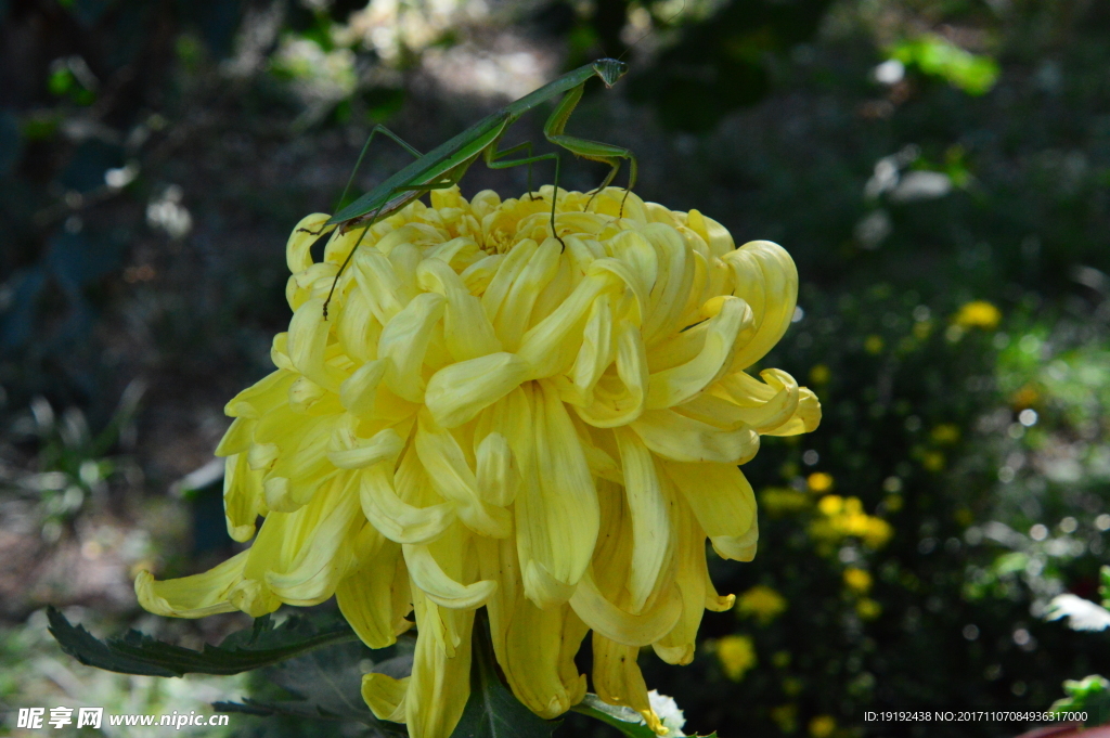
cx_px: 555
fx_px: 2865
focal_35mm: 93
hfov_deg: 21.9
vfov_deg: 14.7
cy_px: 369
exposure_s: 1/250
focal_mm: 62
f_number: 13
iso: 2200
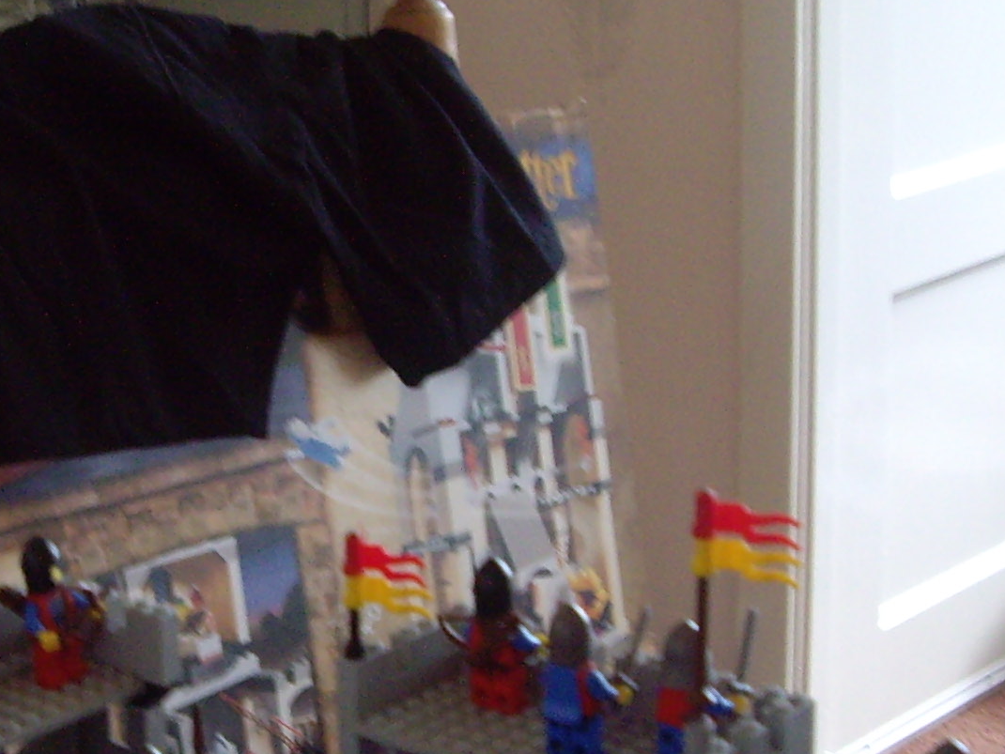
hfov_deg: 19.5
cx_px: 234
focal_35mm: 100
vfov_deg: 14.8
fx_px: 2904
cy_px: 426
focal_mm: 6.2
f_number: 2.7
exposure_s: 1/40
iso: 200
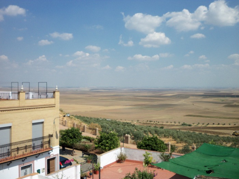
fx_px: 235
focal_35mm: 34
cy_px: 90
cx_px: 120
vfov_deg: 41.8
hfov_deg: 54.0
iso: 80
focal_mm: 5.7
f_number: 8.8
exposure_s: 1/320
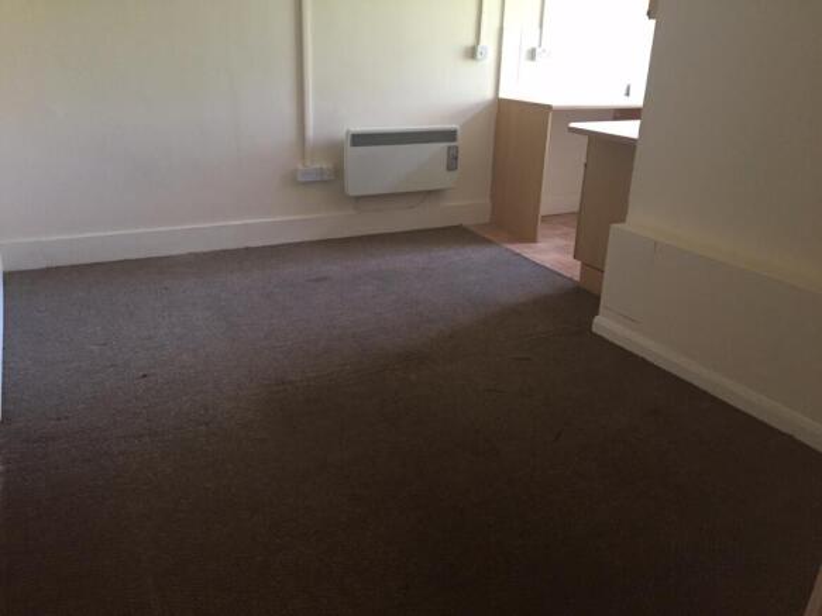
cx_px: 411
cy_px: 308
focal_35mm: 29
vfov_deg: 48.2
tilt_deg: -21.0
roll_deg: -2.5
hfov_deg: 61.7
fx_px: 688
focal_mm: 4.15
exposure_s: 1/30
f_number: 2.2
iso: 200
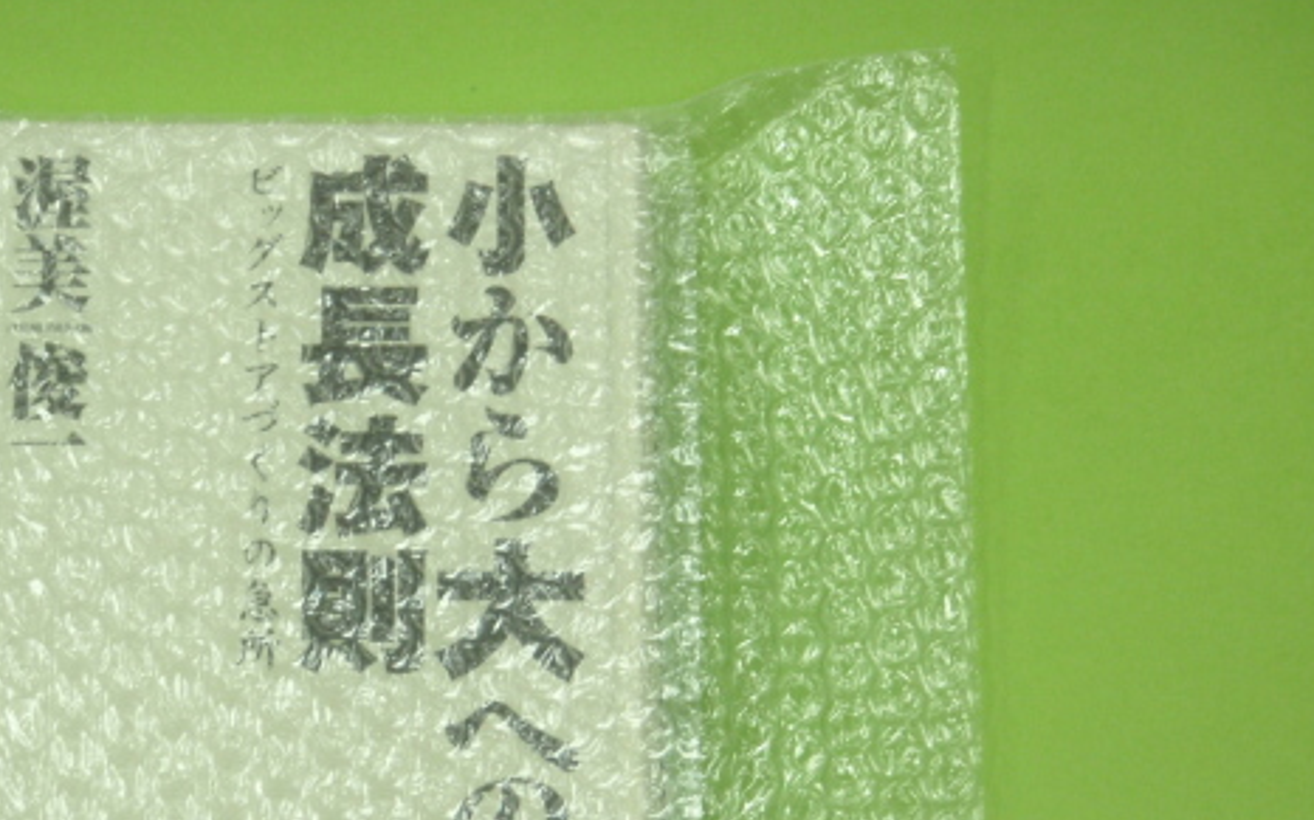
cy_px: 640
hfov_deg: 24.8
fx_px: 2972
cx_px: 443
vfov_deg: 15.6
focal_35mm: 83
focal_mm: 10.34
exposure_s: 1/8
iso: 200
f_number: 4.5
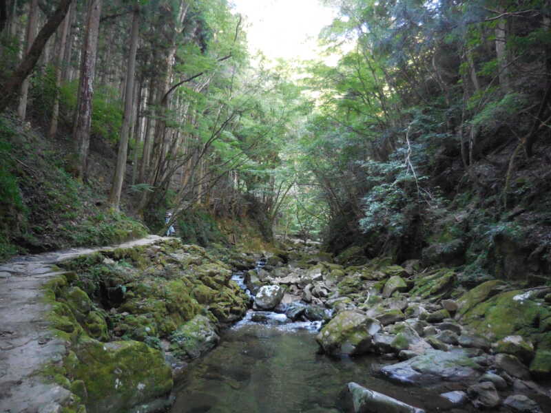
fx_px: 398
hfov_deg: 69.4
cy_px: 206
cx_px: 276
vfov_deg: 54.9
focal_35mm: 25
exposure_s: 1/25
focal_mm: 4.5
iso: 1100
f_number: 3.3
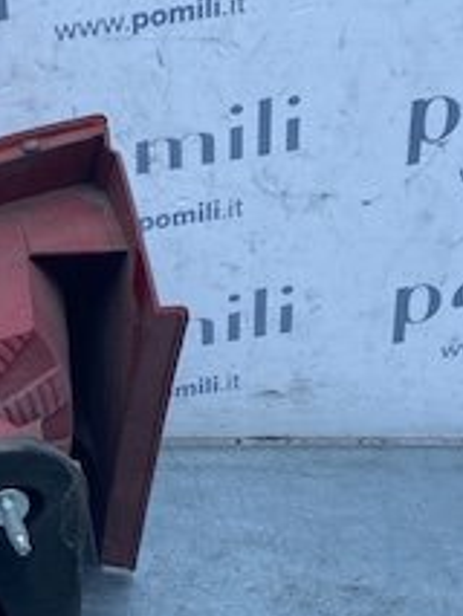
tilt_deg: -36.0
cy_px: 549
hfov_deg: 17.9
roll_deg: -4.2
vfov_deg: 24.3
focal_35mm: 78
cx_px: -104
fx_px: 1390
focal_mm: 4.25
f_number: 1.8
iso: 32
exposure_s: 1/772
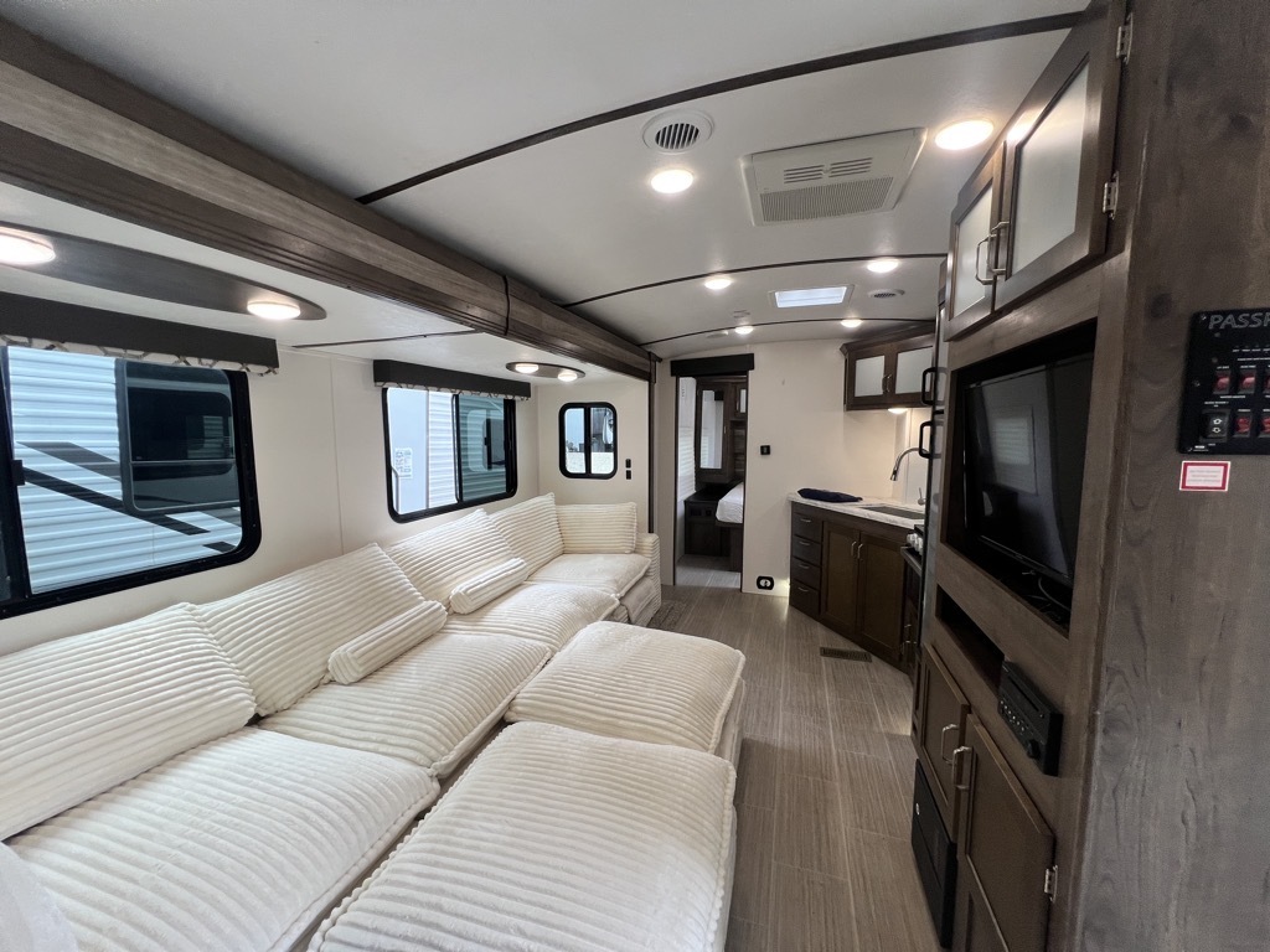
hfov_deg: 106.2
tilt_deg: -1.3
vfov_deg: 89.9
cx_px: 635
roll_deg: -1.0
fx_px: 477
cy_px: 476
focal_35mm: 13
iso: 64
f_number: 1.8
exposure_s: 1/104
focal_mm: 1.57
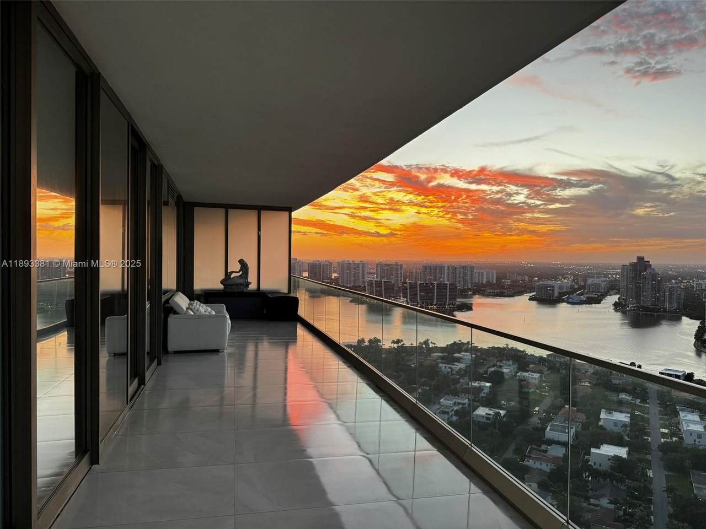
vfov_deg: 56.8
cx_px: 353
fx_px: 489
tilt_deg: -1.8
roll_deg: -0.9
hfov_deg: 71.6
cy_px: 264
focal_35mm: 24
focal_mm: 6.76
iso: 320
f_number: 1.78
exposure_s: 1/60
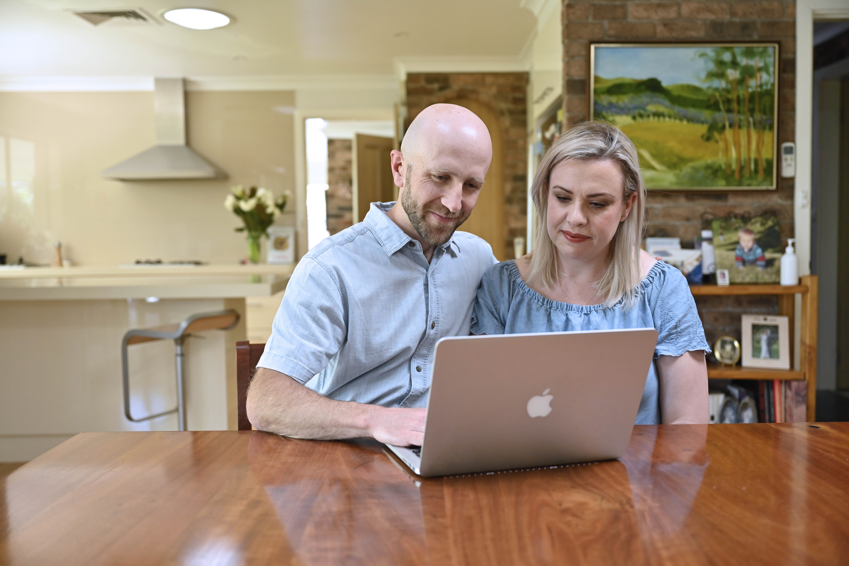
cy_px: 283
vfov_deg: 37.9
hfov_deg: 54.4
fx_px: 825
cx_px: 424
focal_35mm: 35
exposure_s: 1/125
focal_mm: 35
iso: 1000
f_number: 2.8
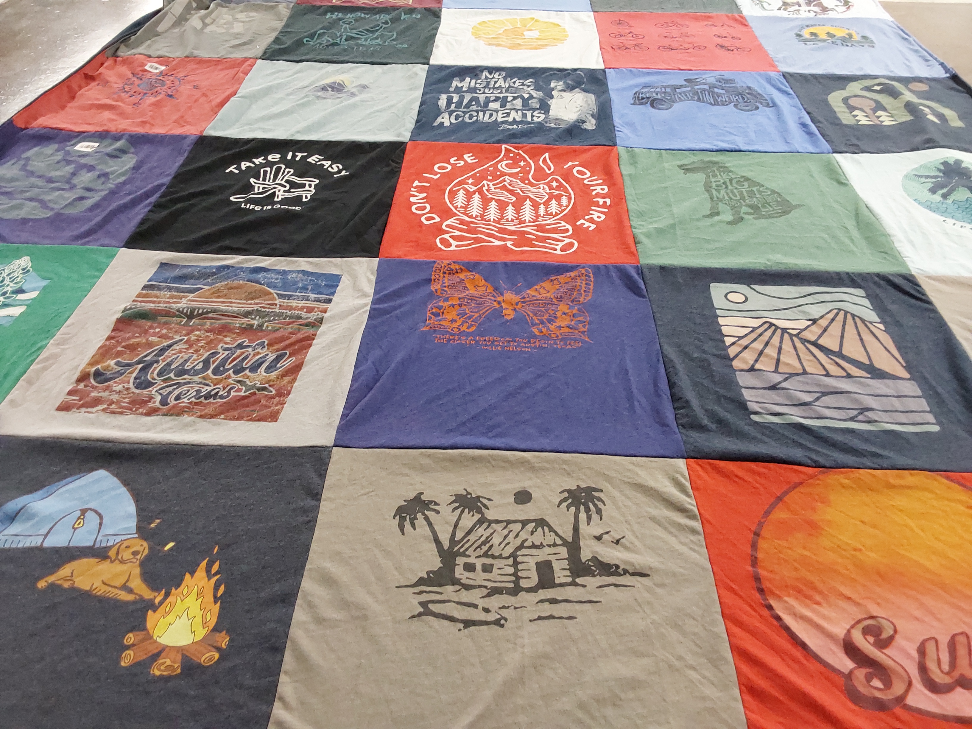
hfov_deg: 63.4
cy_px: 364
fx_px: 786
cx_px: 486
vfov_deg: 49.7
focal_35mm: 28
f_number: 1.9
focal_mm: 2.91
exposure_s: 1/60
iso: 200
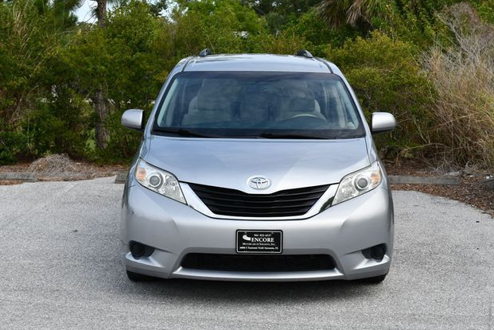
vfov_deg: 20.6
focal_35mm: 66
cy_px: 162
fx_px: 906
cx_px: 243
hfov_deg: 30.5
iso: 200
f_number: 7.1
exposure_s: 1/250
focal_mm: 32
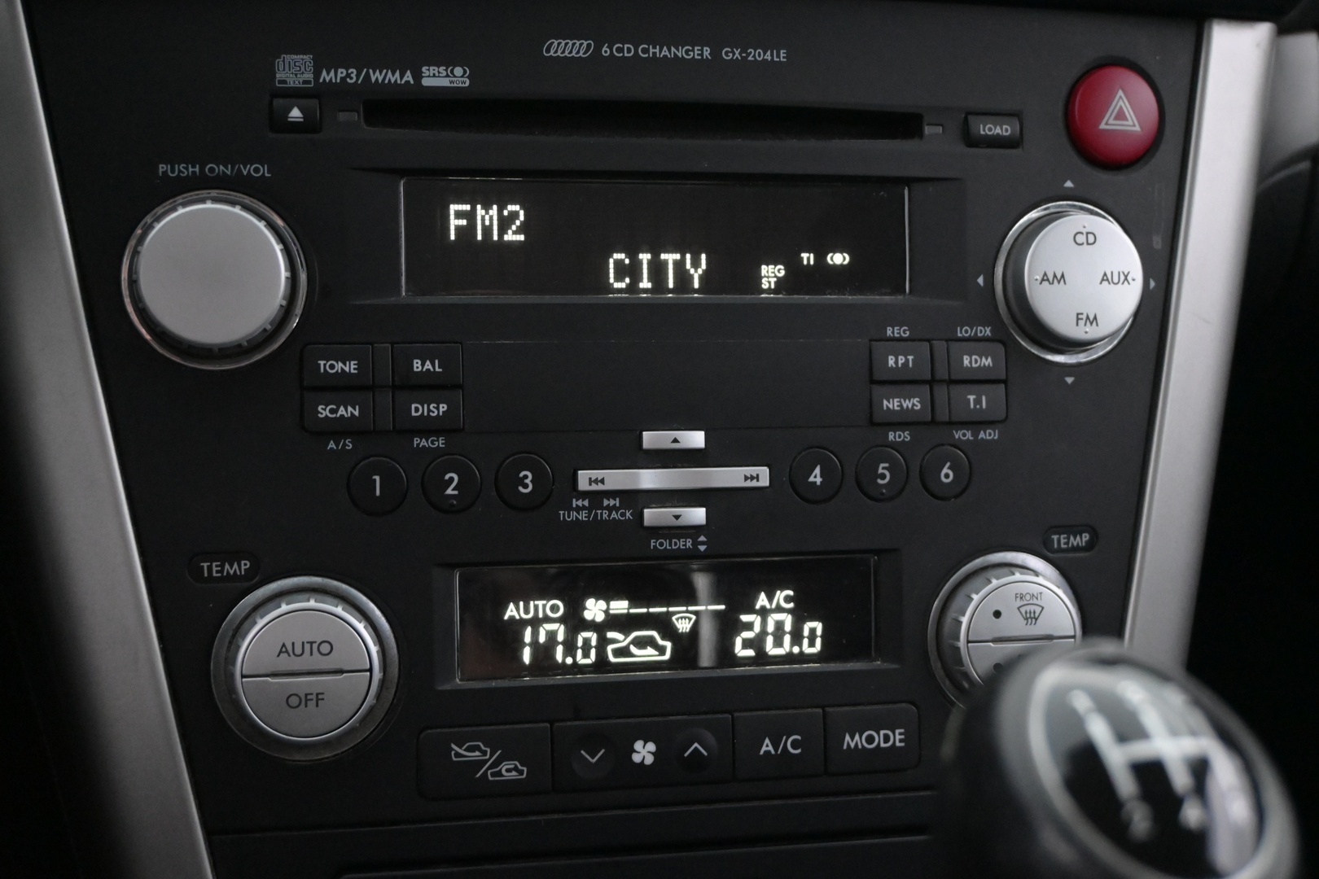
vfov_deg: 30.8
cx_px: 660
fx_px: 1594
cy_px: 440
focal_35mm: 44
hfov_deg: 45.0
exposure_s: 1/50
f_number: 4.8
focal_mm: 29
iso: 5600
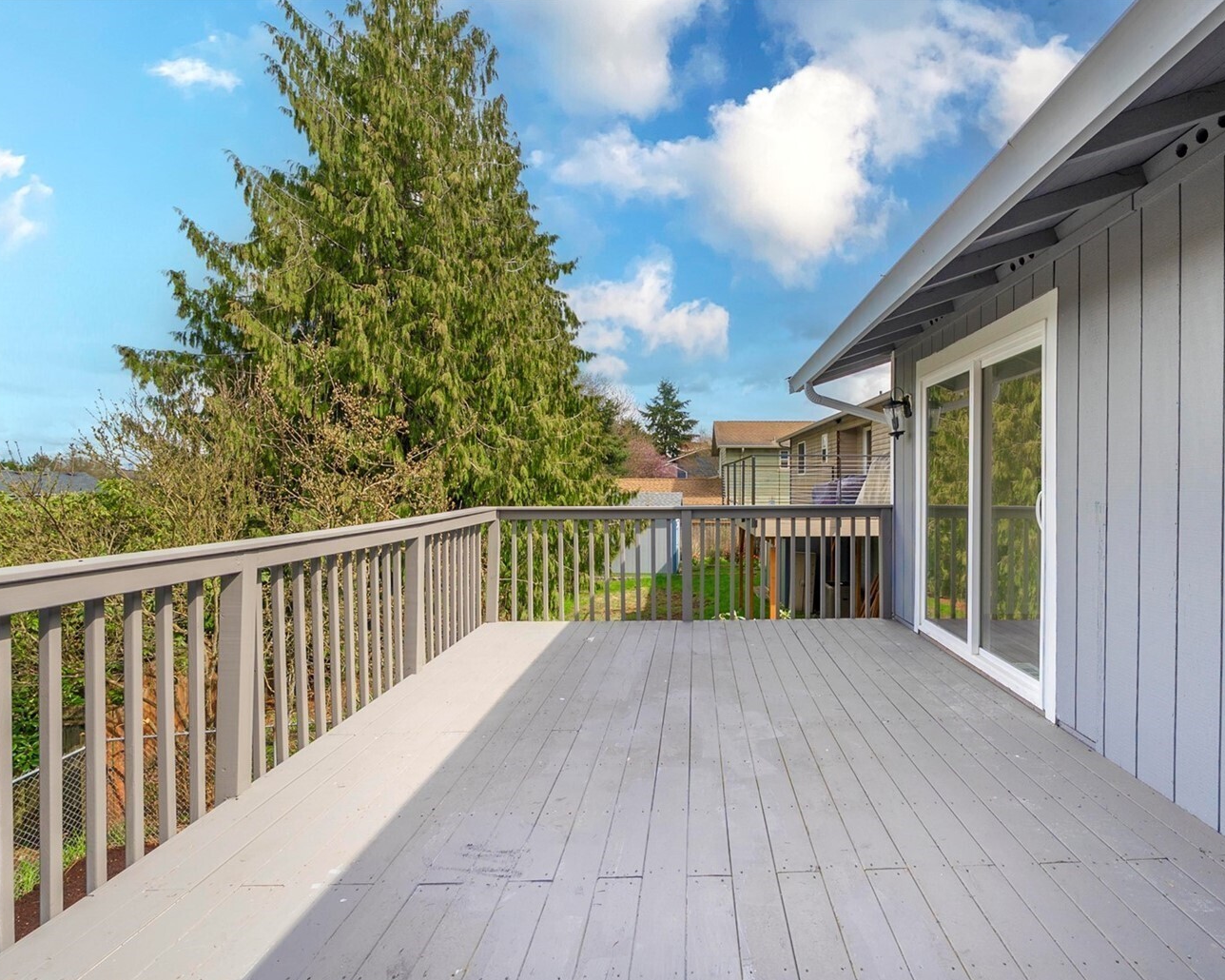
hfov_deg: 100.0
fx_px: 507
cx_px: 703
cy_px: 505
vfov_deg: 87.9
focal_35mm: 14
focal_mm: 12
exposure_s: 1/250
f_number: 7.1
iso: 80
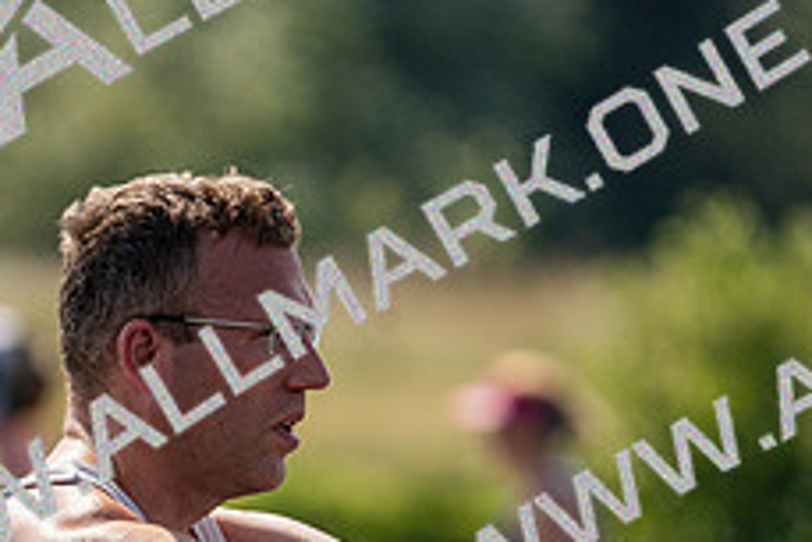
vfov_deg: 1.4
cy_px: 664
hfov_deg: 2.0
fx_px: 22862
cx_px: 181
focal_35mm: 1013
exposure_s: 1/1600
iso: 250
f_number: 6.3
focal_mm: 400
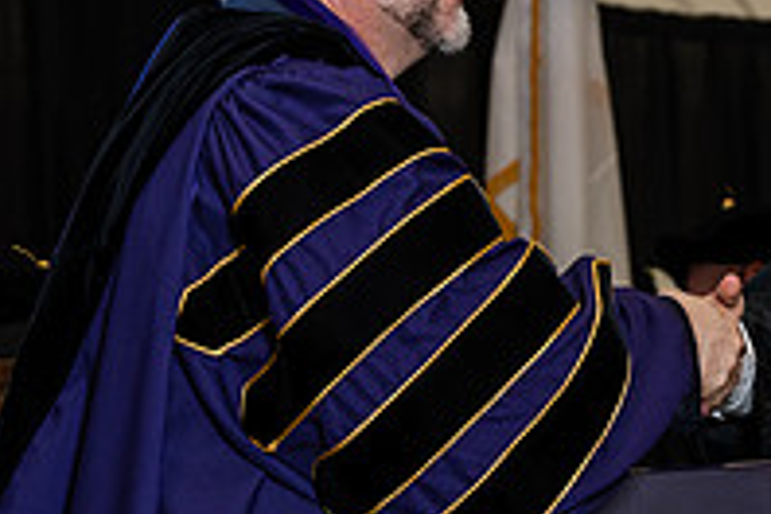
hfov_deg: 10.0
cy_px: 376
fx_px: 4390
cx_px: 720
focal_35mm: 205
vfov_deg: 6.7
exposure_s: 1/200
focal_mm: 70
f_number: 5
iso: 1250
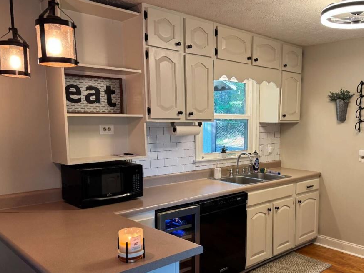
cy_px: 165
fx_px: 347
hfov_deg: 54.5
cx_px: 236
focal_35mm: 33
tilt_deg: -7.3
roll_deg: -0.3
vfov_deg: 42.7
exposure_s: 1/60
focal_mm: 6.76
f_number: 1.78
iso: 200
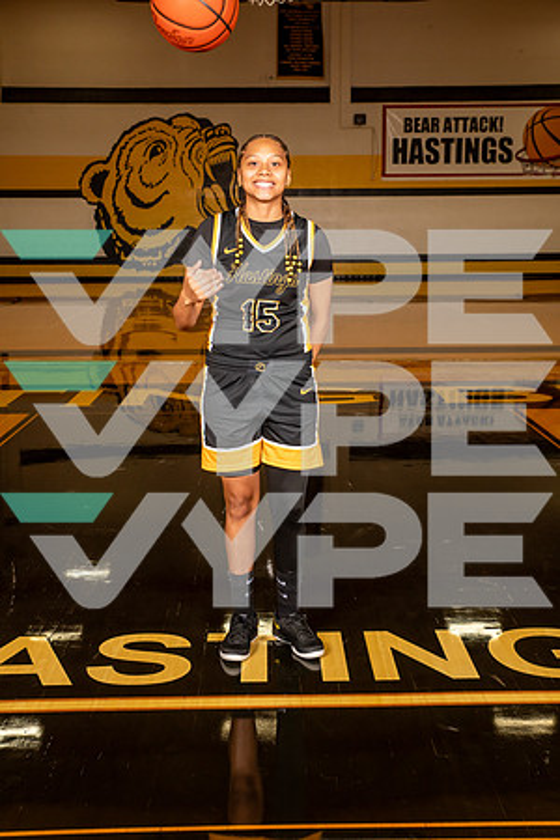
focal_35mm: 48
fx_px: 1120
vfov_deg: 41.1
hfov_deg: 28.1
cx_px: 280
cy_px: 420
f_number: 7.1
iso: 640
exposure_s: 1/400
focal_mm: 48
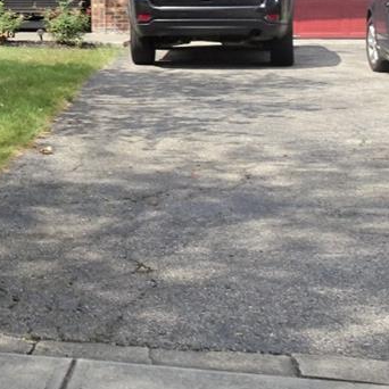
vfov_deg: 18.0
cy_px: -38
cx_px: -212
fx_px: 1182
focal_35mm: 93
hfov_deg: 16.8
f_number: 3.5
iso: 80
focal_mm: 4.1
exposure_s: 1/800
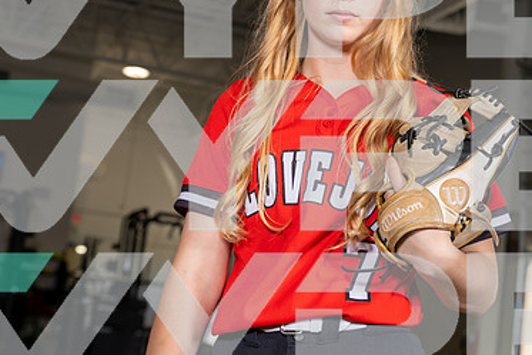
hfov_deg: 24.2
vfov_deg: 16.3
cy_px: 156
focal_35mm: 84
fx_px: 1242
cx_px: 272
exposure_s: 1/200
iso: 200
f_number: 5.6
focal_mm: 54
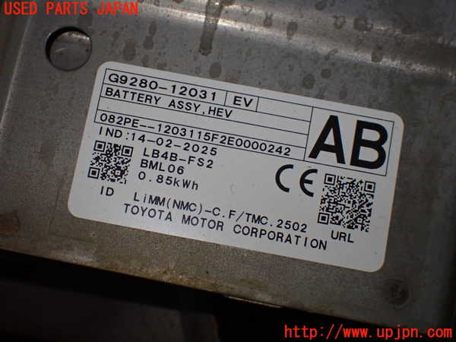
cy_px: 171
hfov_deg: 33.2
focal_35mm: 58
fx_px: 764
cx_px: 228
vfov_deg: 25.2
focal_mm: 10.35
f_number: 3.5
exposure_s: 1/250
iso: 640
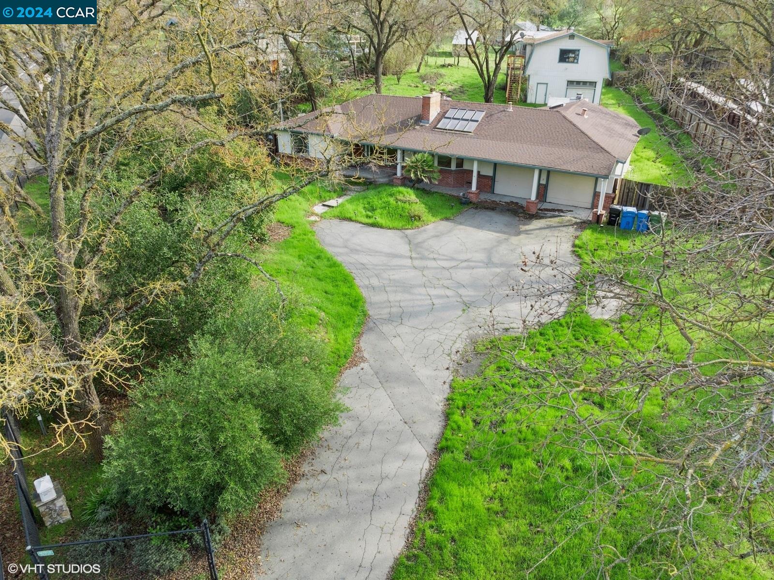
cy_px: 290
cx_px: 387
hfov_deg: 71.6
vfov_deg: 56.8
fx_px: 536
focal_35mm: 24
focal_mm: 12.29
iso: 100
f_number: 2.8
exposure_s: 1/50
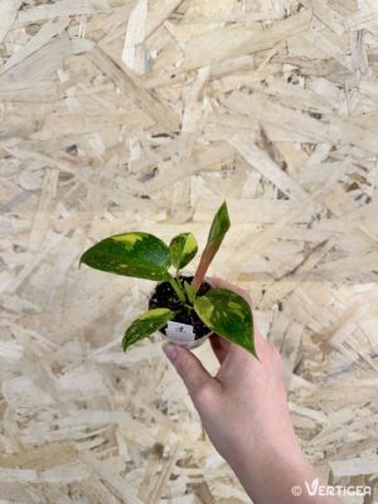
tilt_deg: -10.3
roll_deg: +1.2
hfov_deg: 56.8
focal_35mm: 24
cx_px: 189
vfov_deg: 71.6
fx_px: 349
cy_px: 252
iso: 50
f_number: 1.78
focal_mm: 6.76
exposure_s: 1/121
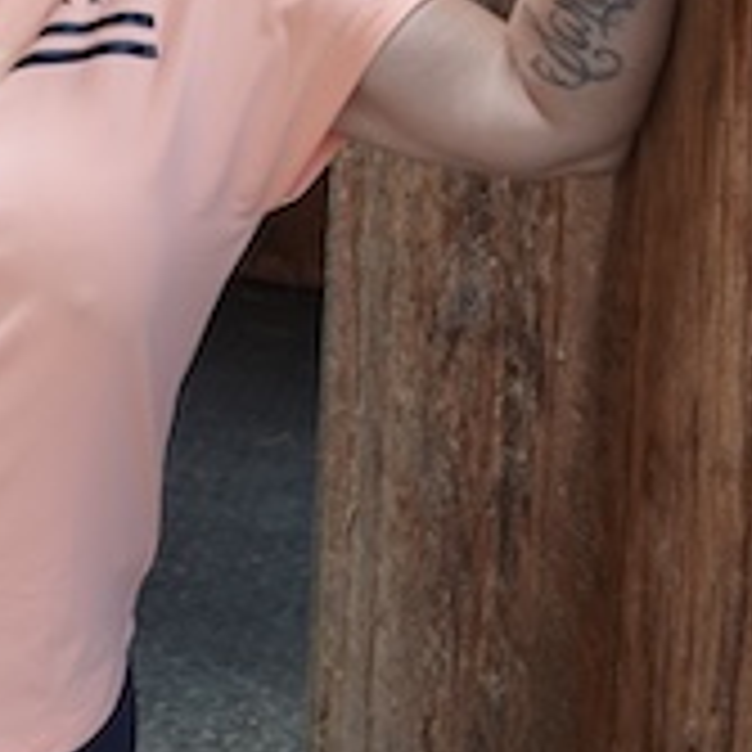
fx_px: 1917
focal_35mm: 78
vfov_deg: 21.3
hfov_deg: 19.0
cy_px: -34
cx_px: -432
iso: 100
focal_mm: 8.8
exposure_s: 1/40
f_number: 2.4
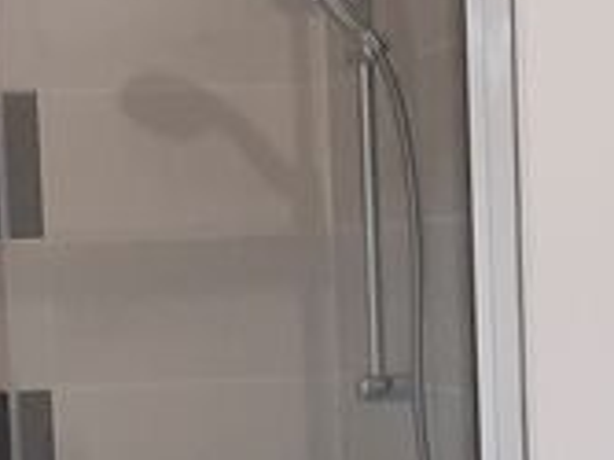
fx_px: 2659
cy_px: 526
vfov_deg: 9.8
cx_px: 320
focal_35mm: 150
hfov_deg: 13.2
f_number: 2
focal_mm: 4.6
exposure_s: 1/50
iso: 125
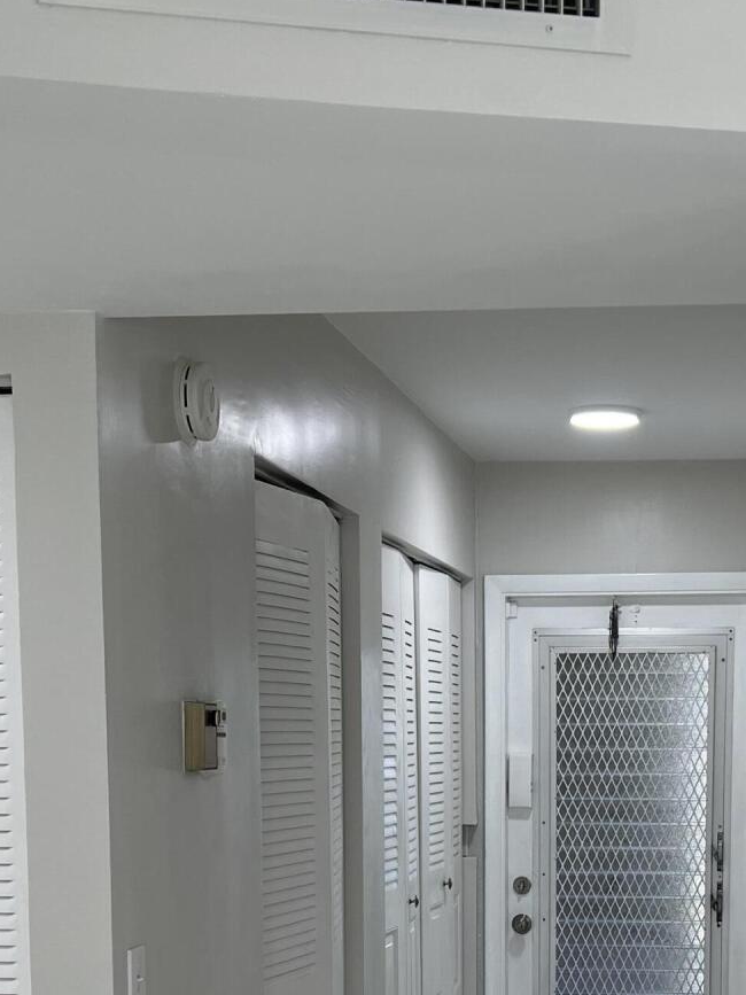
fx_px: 1724
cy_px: 922
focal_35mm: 60
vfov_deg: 30.6
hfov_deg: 24.2
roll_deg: +1.1
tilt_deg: -4.6
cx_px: 543
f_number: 1.5
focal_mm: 5.7
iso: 64
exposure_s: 1/123
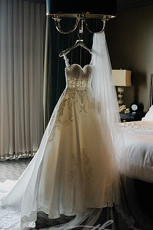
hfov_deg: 26.4
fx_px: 325
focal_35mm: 51
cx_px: 94
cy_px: 119
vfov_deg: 38.9
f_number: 4
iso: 5000
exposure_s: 1/320
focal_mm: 40
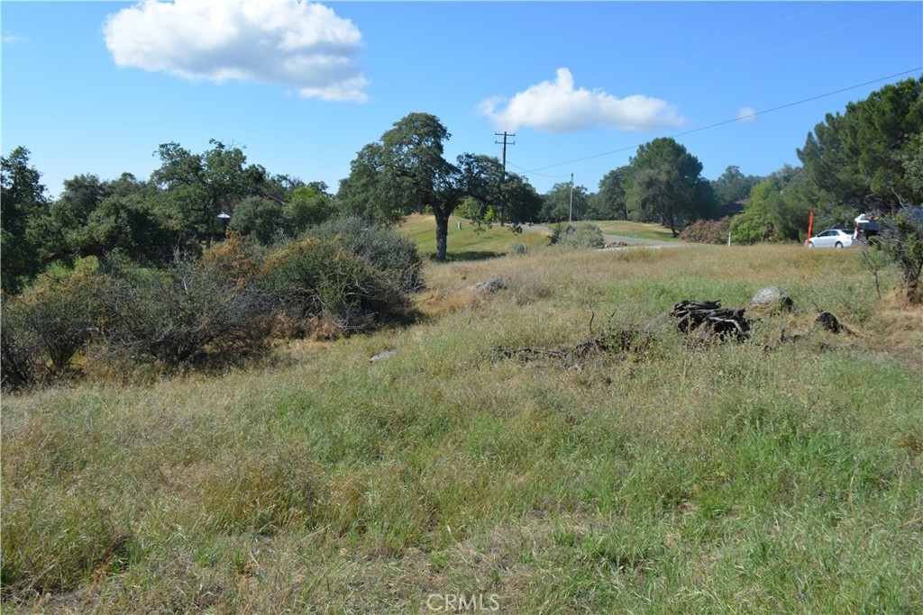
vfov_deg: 47.9
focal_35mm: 27
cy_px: 308
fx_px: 692
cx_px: 462
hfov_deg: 67.4
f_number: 8
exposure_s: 1/250
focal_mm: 18
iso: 125
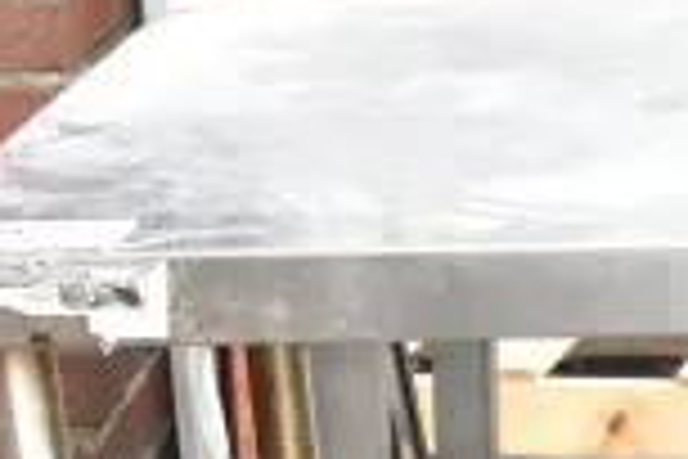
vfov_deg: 7.4
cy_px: 857
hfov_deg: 11.1
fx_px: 3440
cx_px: 926
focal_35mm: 180
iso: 1600
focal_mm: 30
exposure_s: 1/320
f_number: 9
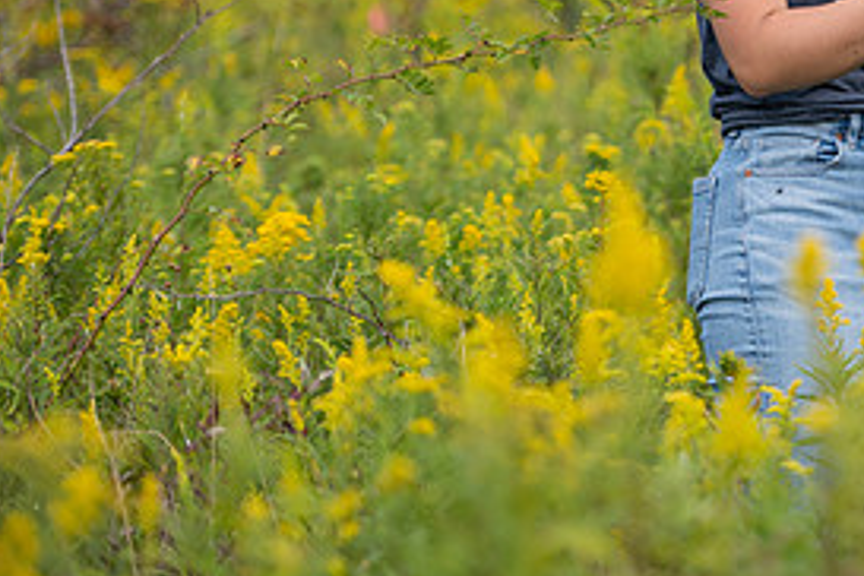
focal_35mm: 202
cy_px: 135
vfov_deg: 6.8
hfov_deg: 10.1
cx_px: 896
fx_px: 4848
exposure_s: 1/400
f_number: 3.2
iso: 64
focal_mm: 95
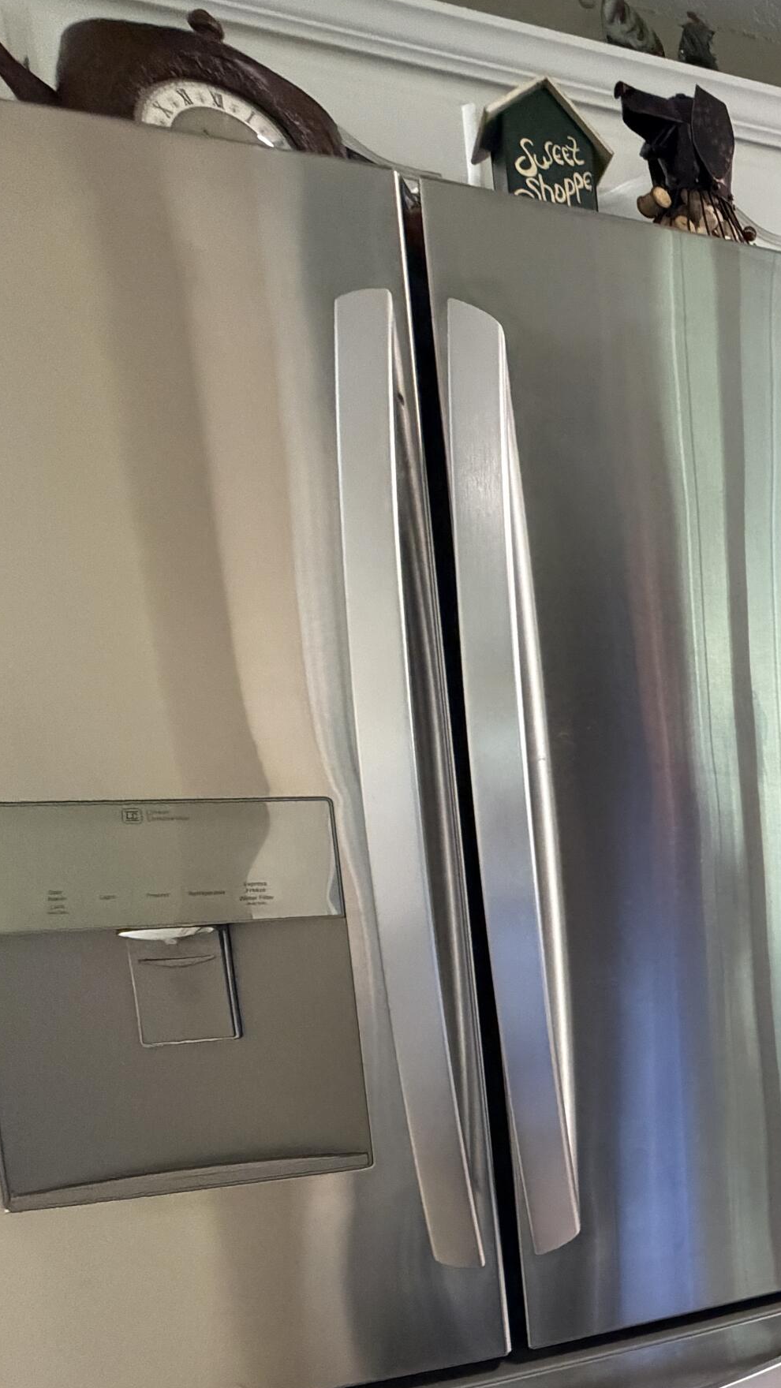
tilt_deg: -8.0
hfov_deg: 28.4
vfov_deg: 70.7
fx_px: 957
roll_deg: +0.6
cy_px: 868
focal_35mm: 26
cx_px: 1176
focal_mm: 2.22
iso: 640
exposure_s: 1/60
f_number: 2.2
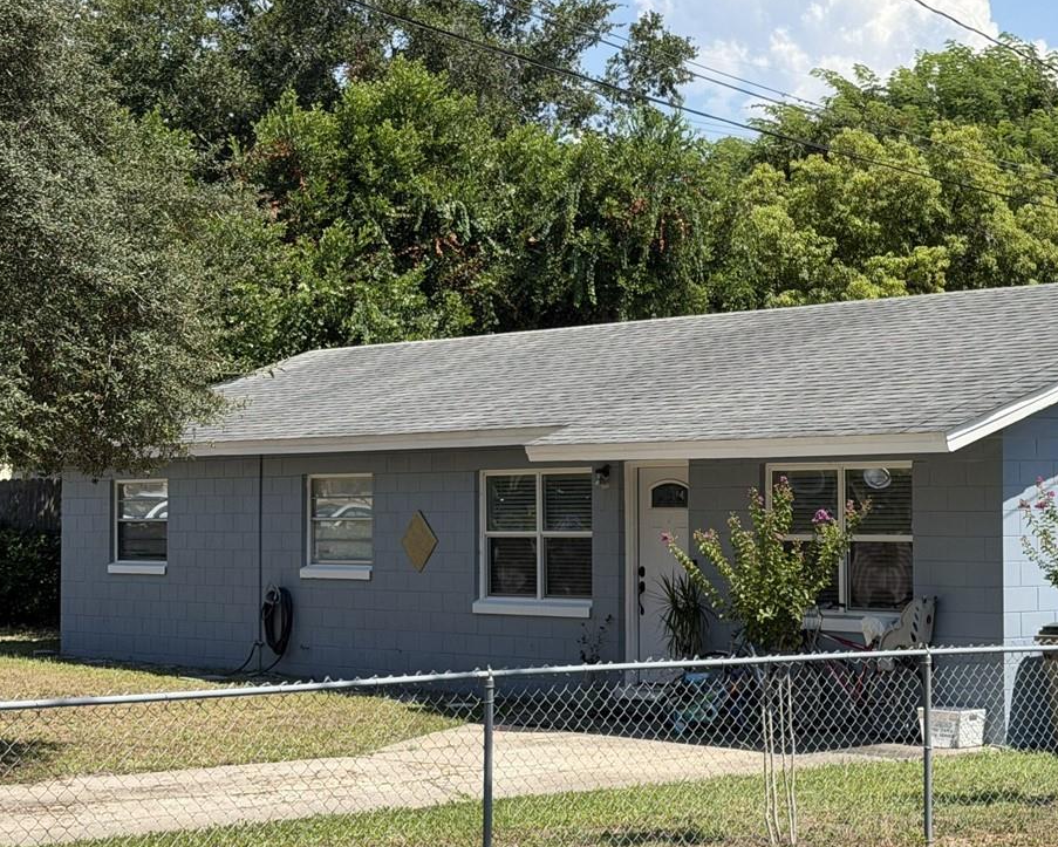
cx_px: 787
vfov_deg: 18.5
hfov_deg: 22.8
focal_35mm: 83
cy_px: 397
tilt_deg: +2.0
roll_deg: +0.1
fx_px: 2600
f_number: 1.78
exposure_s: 1/3378
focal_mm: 6.76
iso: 64
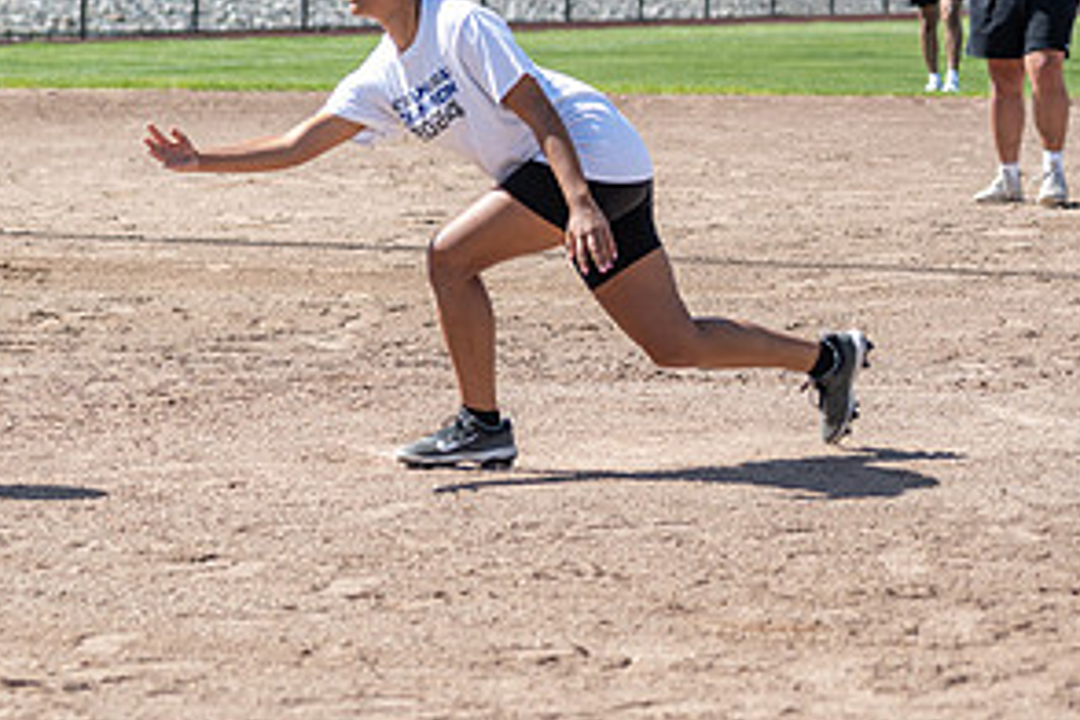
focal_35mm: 171
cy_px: 201
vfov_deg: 8.0
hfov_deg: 11.8
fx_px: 5130
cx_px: -94
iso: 80
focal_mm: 70
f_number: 2.8
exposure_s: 1/1250
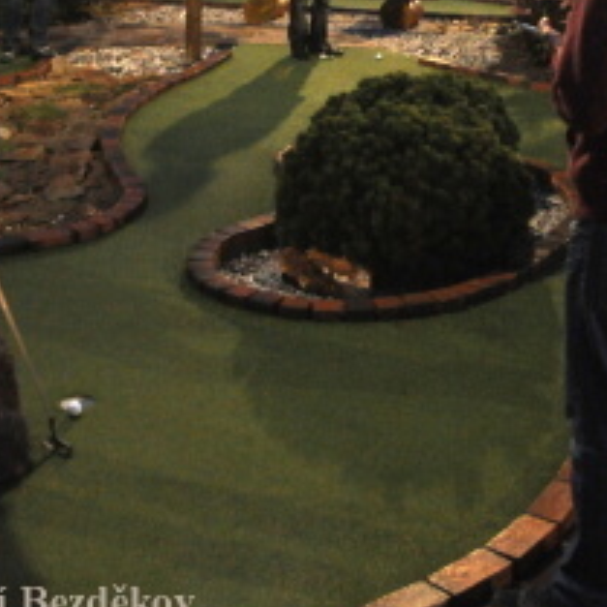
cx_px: 311
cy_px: 157
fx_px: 1210
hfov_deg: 28.2
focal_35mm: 61
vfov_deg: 27.8
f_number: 5
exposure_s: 1/20
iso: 2000
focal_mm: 20
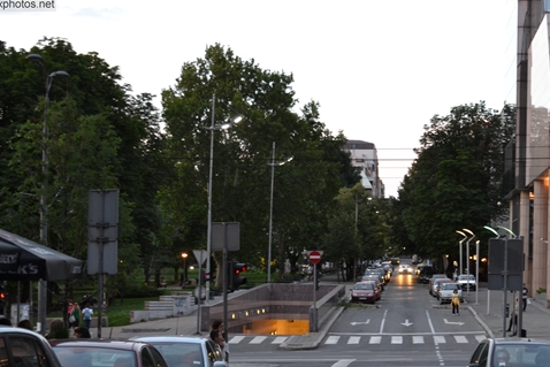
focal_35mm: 80
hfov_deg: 25.1
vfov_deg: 17.0
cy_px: 284
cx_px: 405
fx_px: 1223
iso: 640
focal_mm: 34
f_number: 5
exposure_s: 1/15
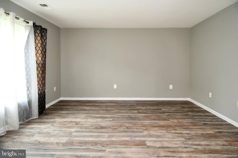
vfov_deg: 67.4
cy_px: 79
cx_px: 119
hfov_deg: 90.0
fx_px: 119
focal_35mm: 18
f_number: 4
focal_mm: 12
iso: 360
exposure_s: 1/60
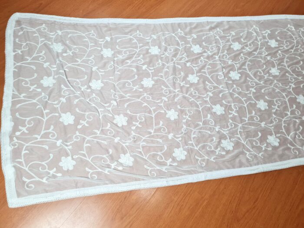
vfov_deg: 53.1
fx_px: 228
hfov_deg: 67.3
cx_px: 152
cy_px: 114
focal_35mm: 26
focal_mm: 5.4
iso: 125
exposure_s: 1/120
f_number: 1.8
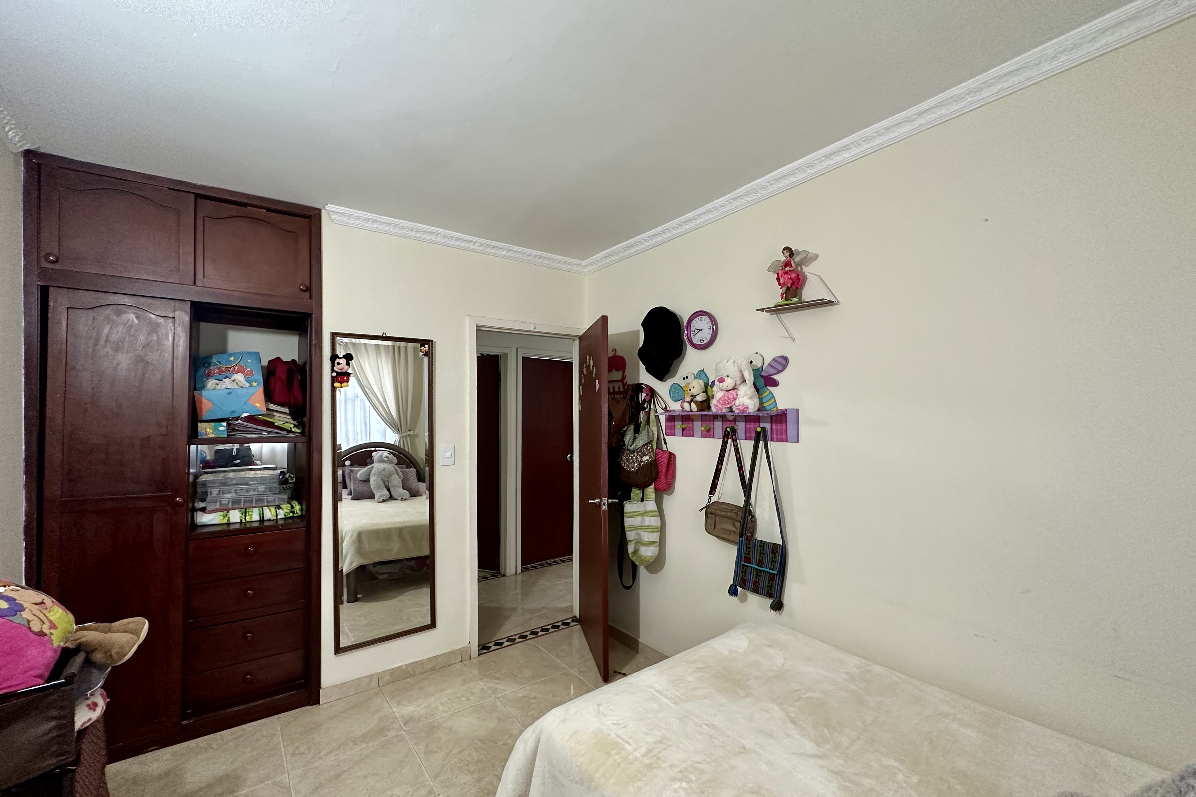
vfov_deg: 77.3
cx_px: 587
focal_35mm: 15
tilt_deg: -0.8
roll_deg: +0.9
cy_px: 413
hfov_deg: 100.4
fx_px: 498
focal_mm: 2.22
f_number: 2.2
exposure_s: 1/60
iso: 250
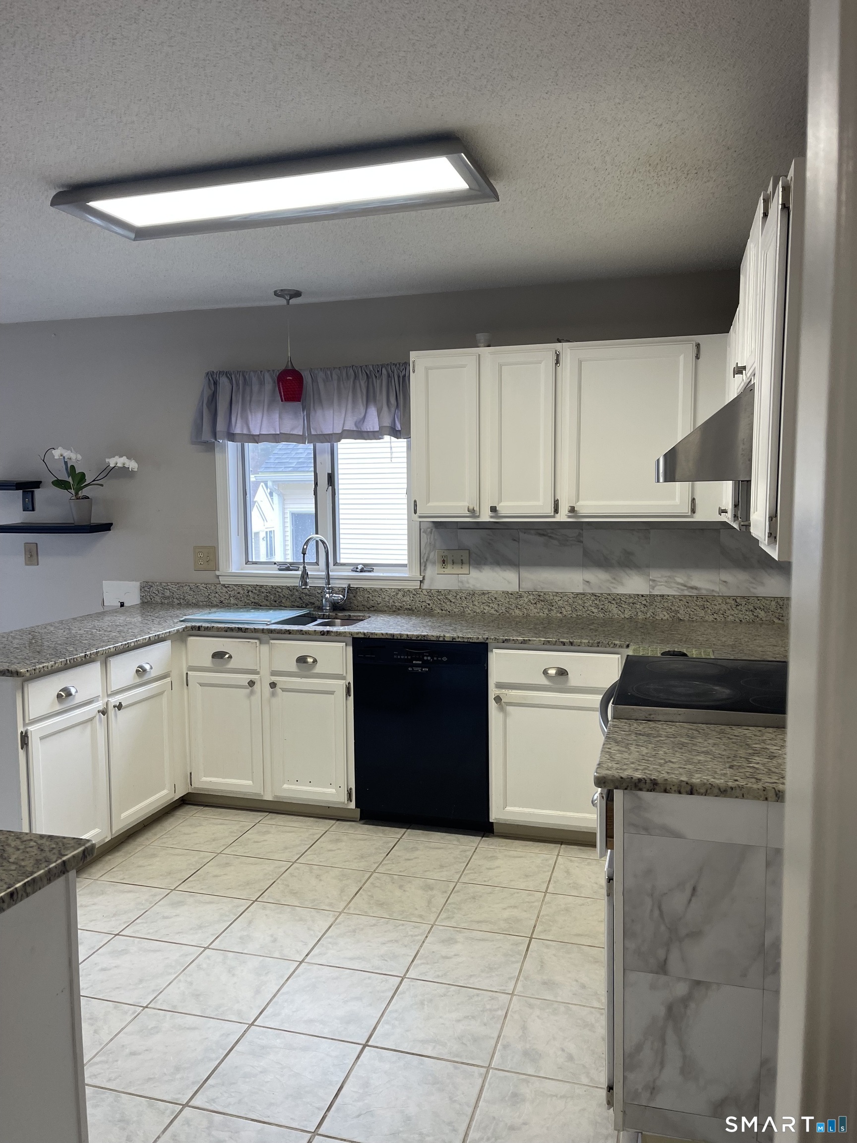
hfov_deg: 54.9
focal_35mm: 25
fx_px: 825
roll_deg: +0.2
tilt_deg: -4.9
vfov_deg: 69.4
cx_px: 428
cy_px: 572
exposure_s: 1/120
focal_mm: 5.1
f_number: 1.6
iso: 125
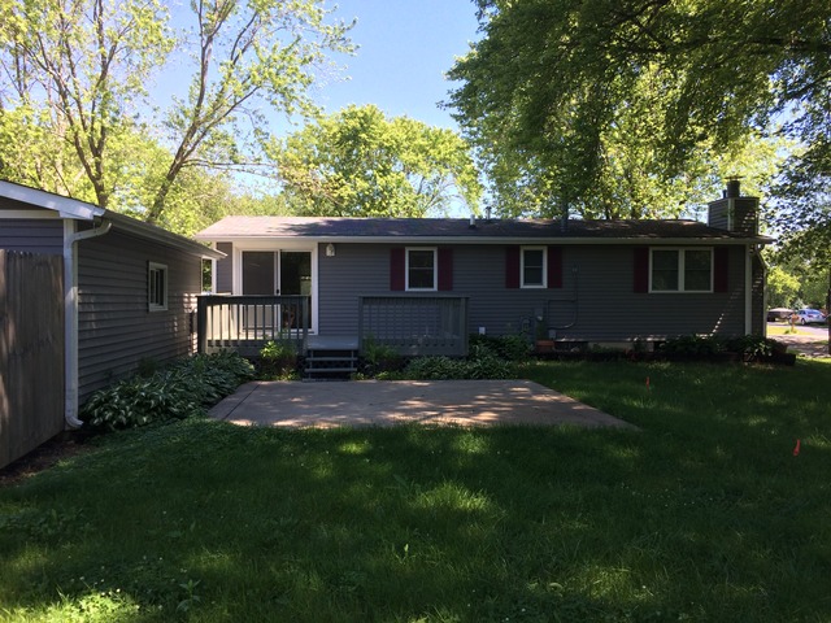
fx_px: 696
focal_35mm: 29
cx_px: 416
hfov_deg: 61.7
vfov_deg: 48.2
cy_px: 312
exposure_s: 1/451
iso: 32
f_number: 2.2
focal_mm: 4.15
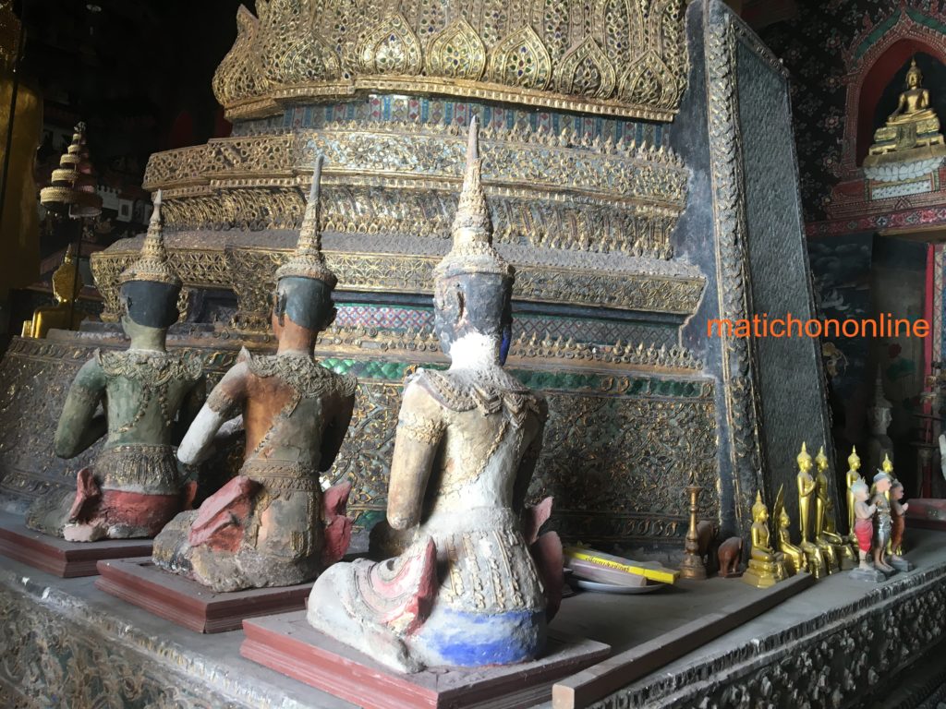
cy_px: 354
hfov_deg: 61.7
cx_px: 473
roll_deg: -2.1
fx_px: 793
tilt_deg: +4.6
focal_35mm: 29
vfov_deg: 48.2
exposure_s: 1/33
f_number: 2.2
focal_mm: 4.15
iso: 64
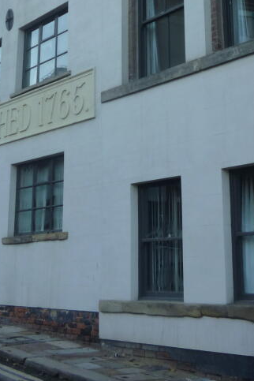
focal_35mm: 64
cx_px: 77
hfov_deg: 21.1
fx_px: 677
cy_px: 85
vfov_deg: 30.8
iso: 125
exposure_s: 1/200
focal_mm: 5.2
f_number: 3.3
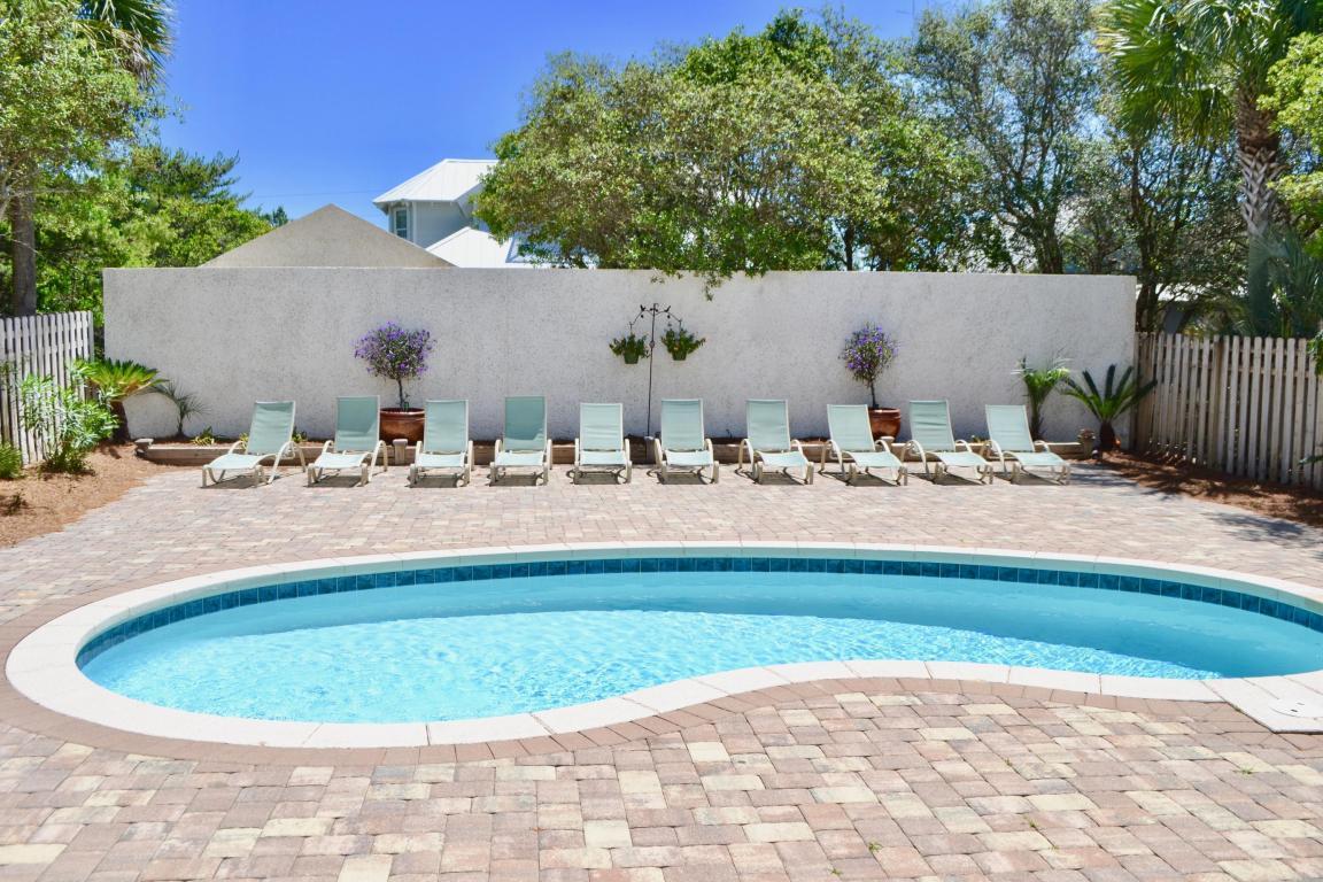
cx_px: 662
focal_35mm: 33
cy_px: 441
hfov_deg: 57.2
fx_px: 1213
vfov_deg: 40.0
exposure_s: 1/200
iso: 100
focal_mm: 22
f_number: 8
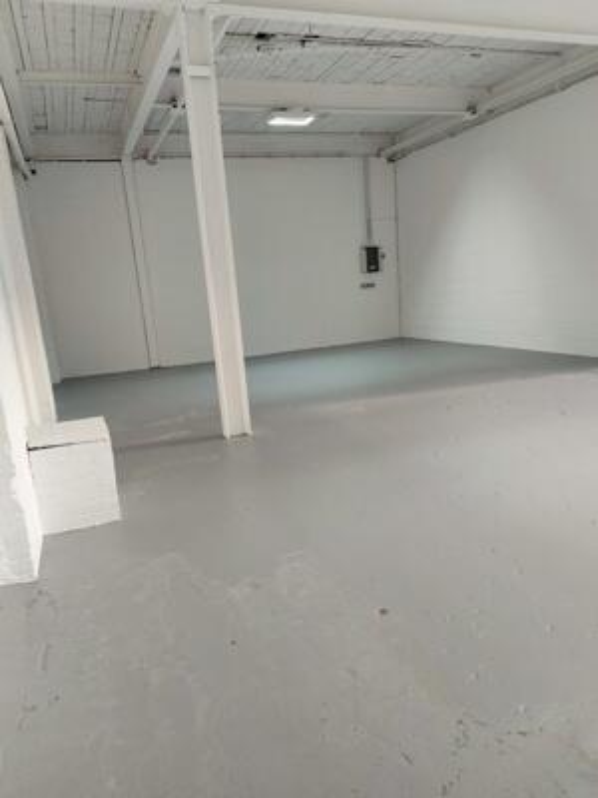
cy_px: 399
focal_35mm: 24
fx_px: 553
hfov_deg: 56.8
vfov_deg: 71.6
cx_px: 299
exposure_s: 1/50
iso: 50
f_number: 1.8
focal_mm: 5.23
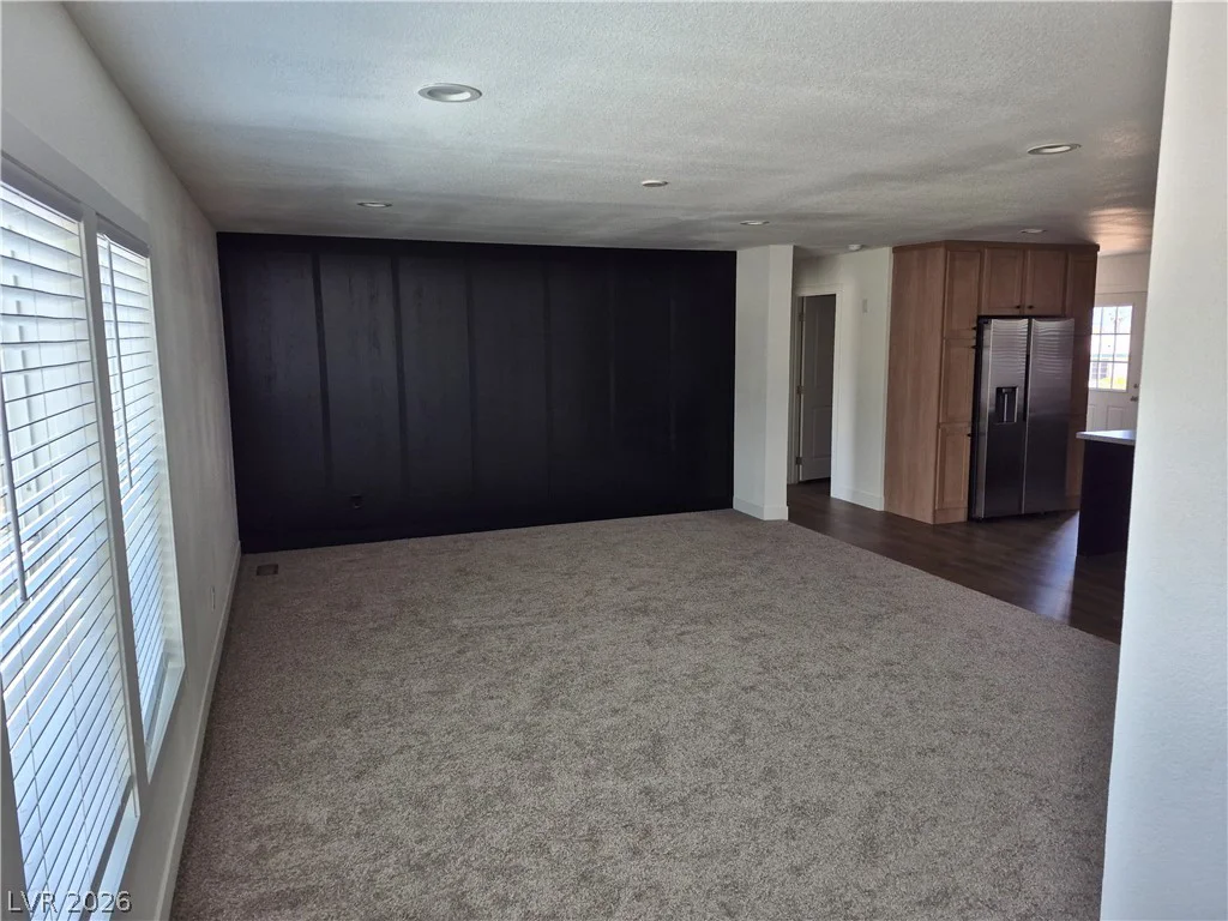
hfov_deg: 73.9
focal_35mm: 23
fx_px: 816
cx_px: 614
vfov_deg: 58.9
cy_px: 460
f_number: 1.8
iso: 50
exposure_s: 1/180
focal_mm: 5.4
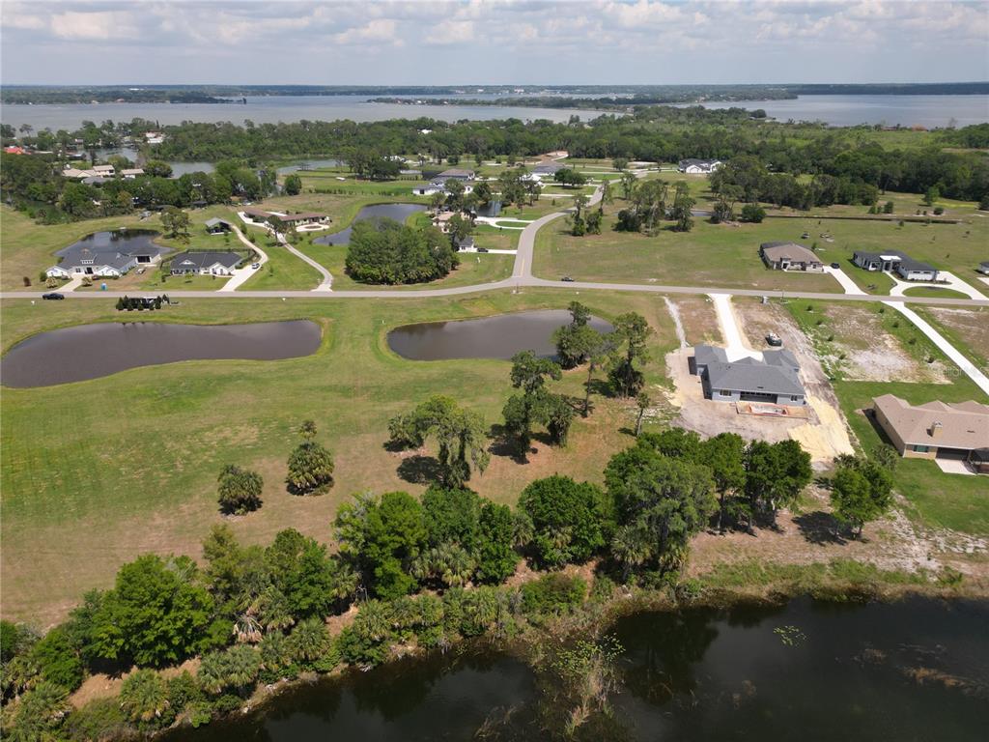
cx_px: 494
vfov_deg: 56.8
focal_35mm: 24
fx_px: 686
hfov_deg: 71.6
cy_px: 371
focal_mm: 6.72
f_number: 1.7
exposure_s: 1/80
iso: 120
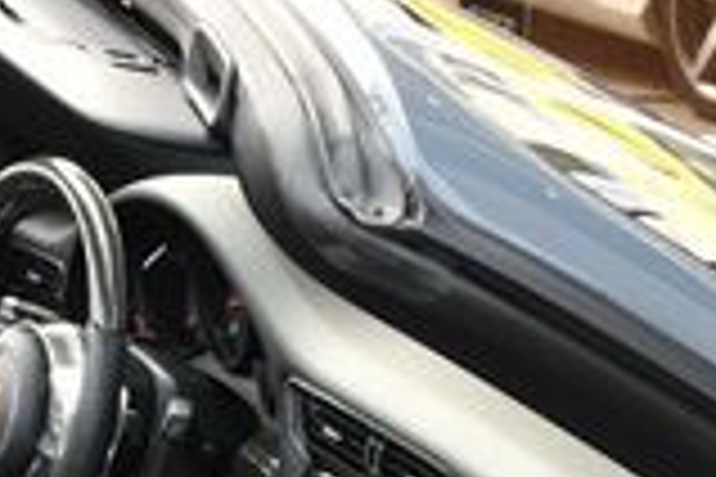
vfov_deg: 8.9
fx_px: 2884
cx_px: -41
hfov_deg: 13.9
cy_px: 945
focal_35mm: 145
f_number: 4.5
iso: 400
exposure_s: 1/250
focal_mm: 18
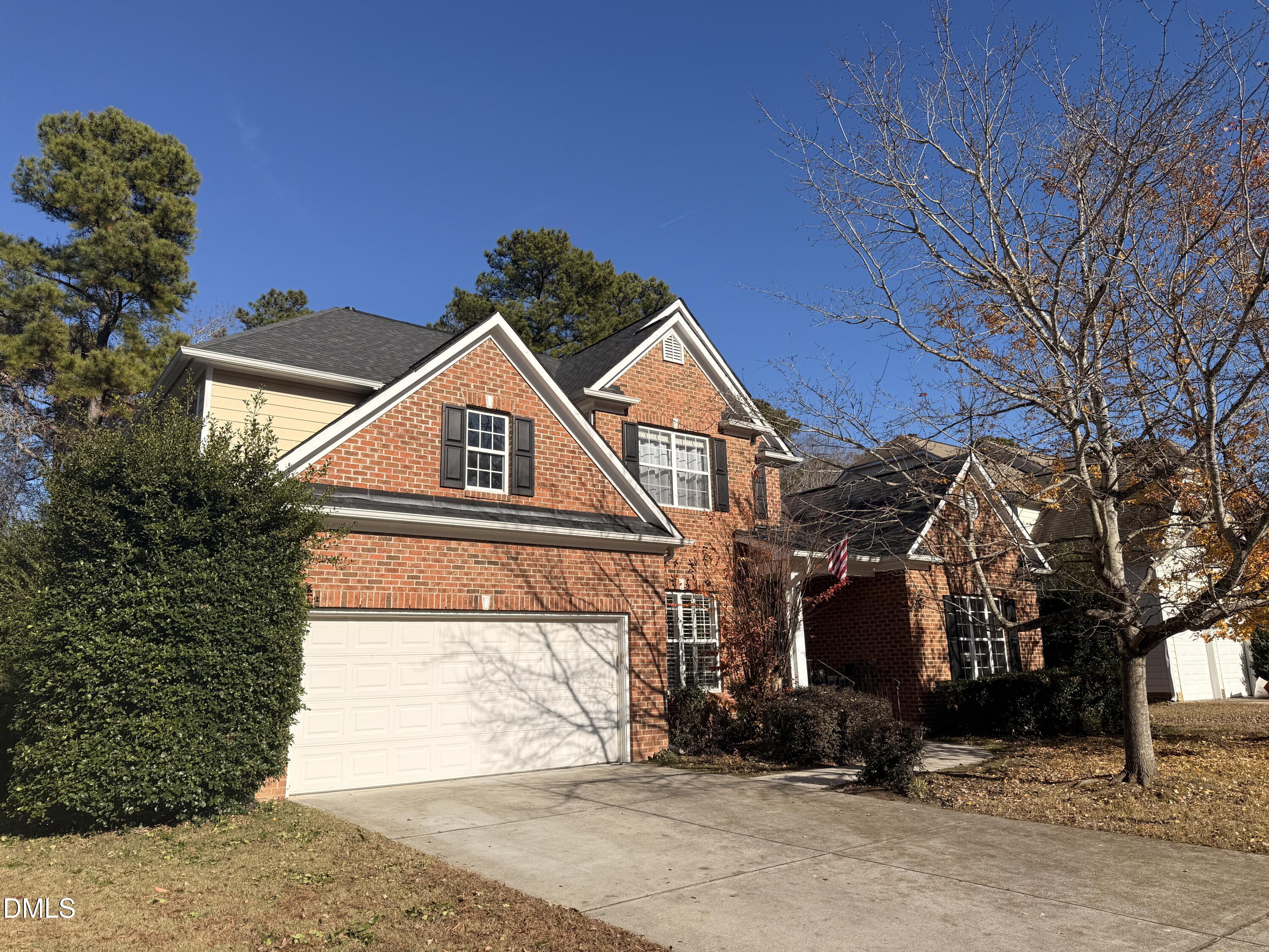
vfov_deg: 56.8
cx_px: 634
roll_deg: +1.4
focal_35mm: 24
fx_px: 880
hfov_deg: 71.6
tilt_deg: +12.4
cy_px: 476
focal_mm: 6.76
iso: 80
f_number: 1.78
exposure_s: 1/6173
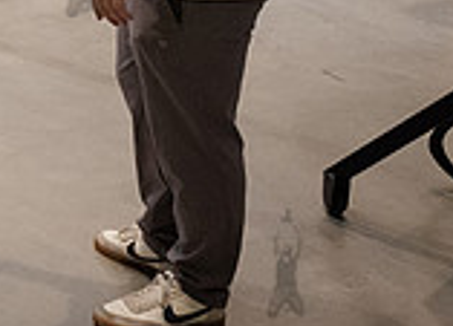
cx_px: -238
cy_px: -198
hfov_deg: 17.9
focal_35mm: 99
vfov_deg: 13.5
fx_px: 1277
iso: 6400
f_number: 4
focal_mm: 24
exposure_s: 1/250
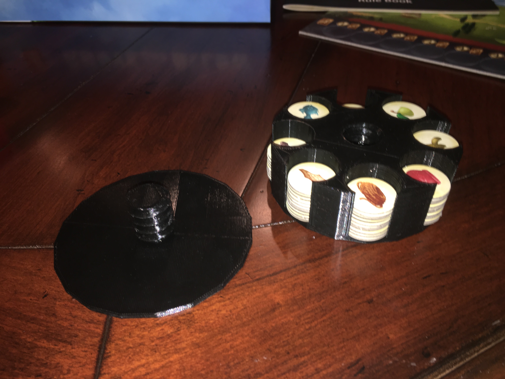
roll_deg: +1.7
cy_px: 190
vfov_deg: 48.2
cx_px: 252
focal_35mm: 29
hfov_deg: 61.7
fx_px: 423
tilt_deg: -41.5
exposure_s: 1/20
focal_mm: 4.15
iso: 25
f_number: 2.2
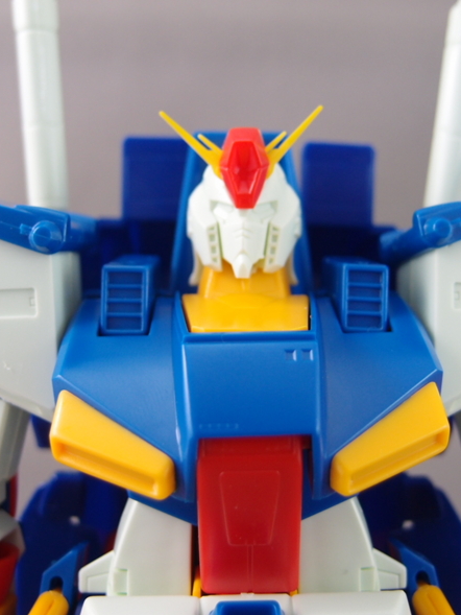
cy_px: 309
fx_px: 675
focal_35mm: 38
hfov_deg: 37.7
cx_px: 235
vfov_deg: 49.0
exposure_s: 1/15
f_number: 1.8
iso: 100
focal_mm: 6
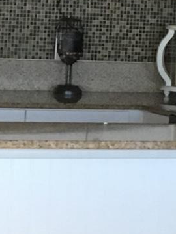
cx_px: 85
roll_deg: -3.3
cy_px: 58
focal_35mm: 242
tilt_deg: -3.4
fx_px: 1641
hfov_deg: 6.1
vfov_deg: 8.2
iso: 125
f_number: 2.2
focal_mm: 4.15
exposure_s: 1/30
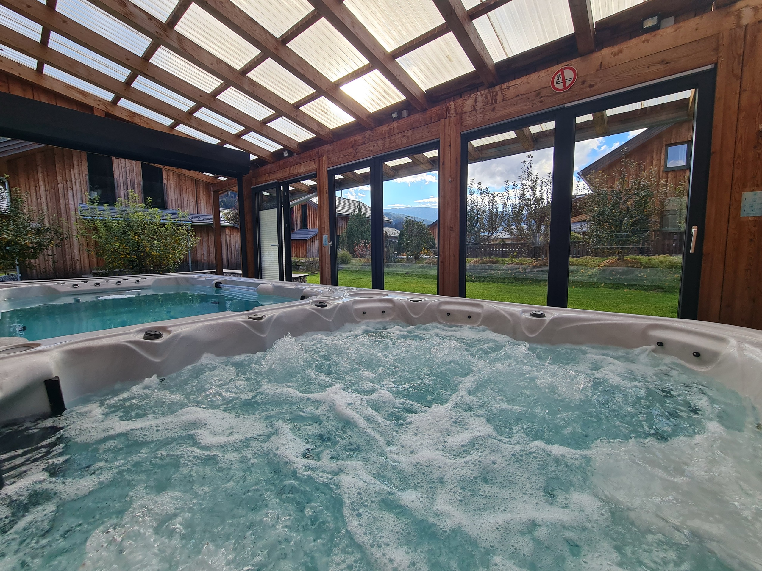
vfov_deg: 89.9
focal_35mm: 13
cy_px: 286
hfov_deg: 106.2
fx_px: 286
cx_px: 381
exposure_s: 1/666
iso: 50
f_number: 2.2
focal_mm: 2.2
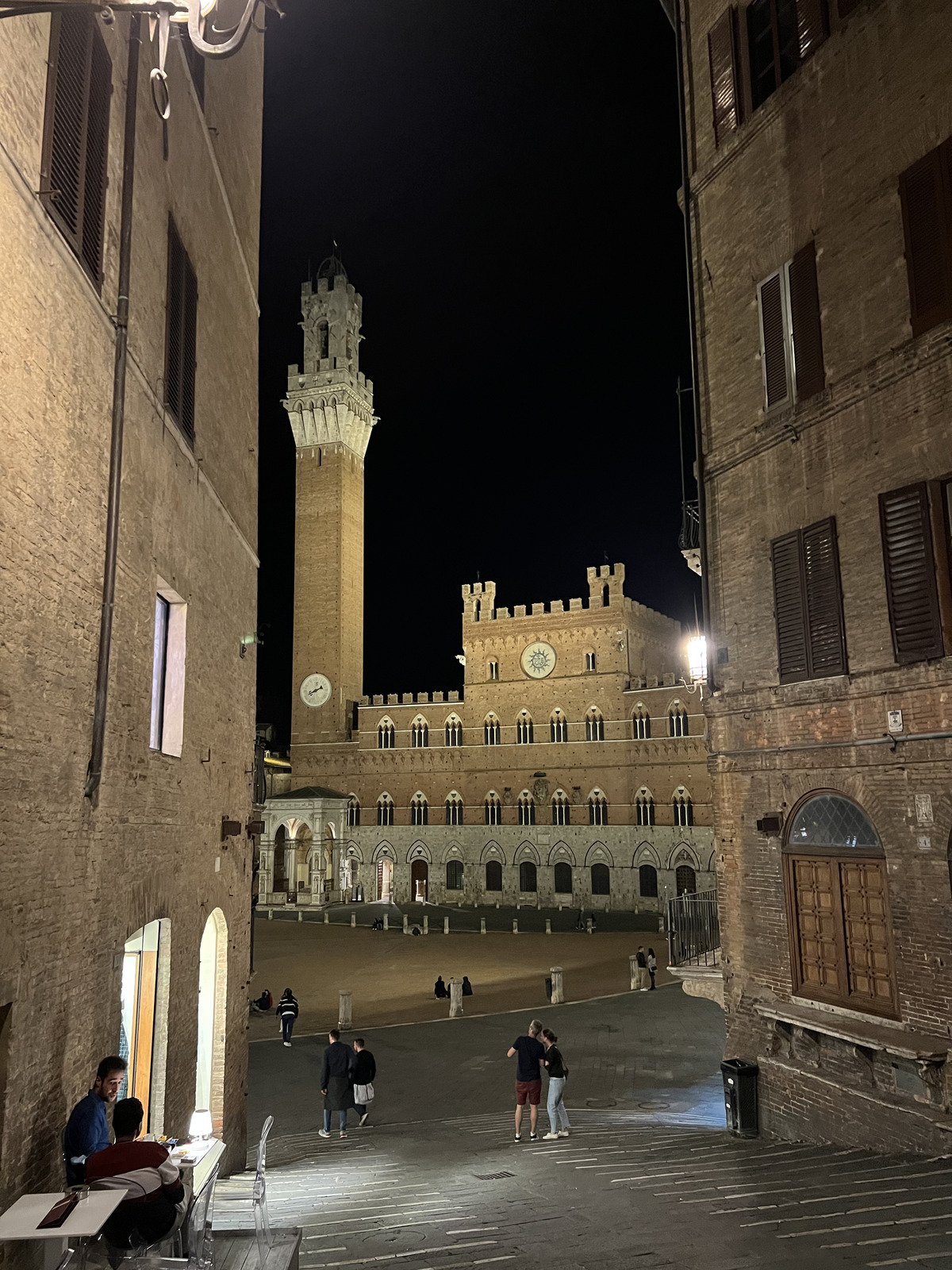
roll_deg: +0.4
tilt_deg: +10.5
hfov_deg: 53.1
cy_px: 635
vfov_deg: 67.3
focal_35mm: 26
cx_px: 476
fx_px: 953
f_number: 1.5
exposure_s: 1/25
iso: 640
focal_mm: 5.7
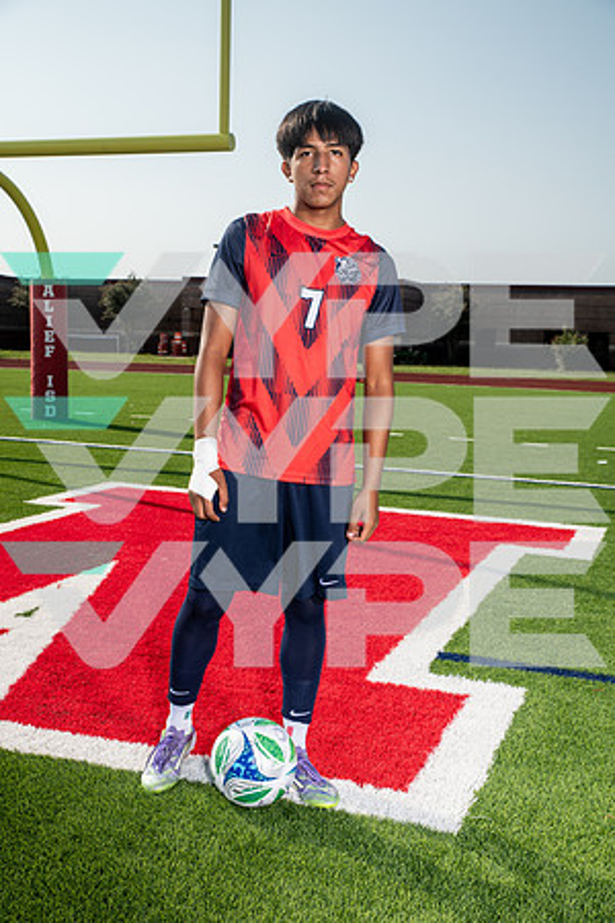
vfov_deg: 48.5
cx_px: 308
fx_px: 1025
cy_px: 462
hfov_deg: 33.4
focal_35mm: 40
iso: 100
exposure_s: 1/500
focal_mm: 40
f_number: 6.3
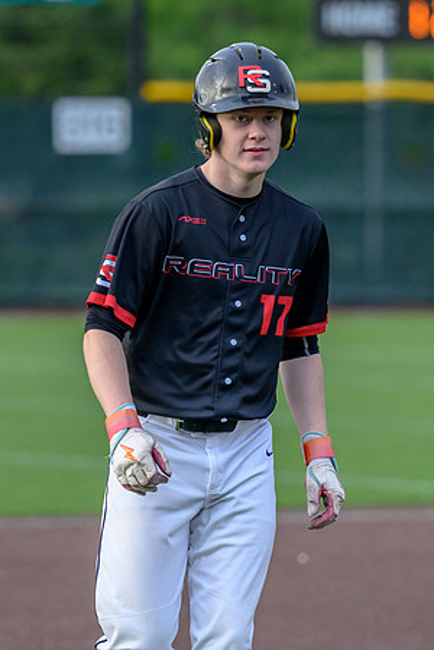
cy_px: 408
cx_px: 175
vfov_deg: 4.5
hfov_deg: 3.0
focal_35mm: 453
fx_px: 8197
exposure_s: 1/2000
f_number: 2.8
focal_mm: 165
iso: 1400
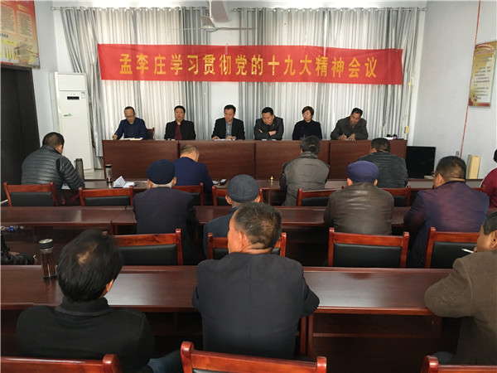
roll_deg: -0.7
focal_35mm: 29
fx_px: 416
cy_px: 186
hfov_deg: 61.7
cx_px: 248
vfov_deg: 48.2
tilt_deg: -11.5
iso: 250
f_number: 2.2
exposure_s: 1/33
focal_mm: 4.15
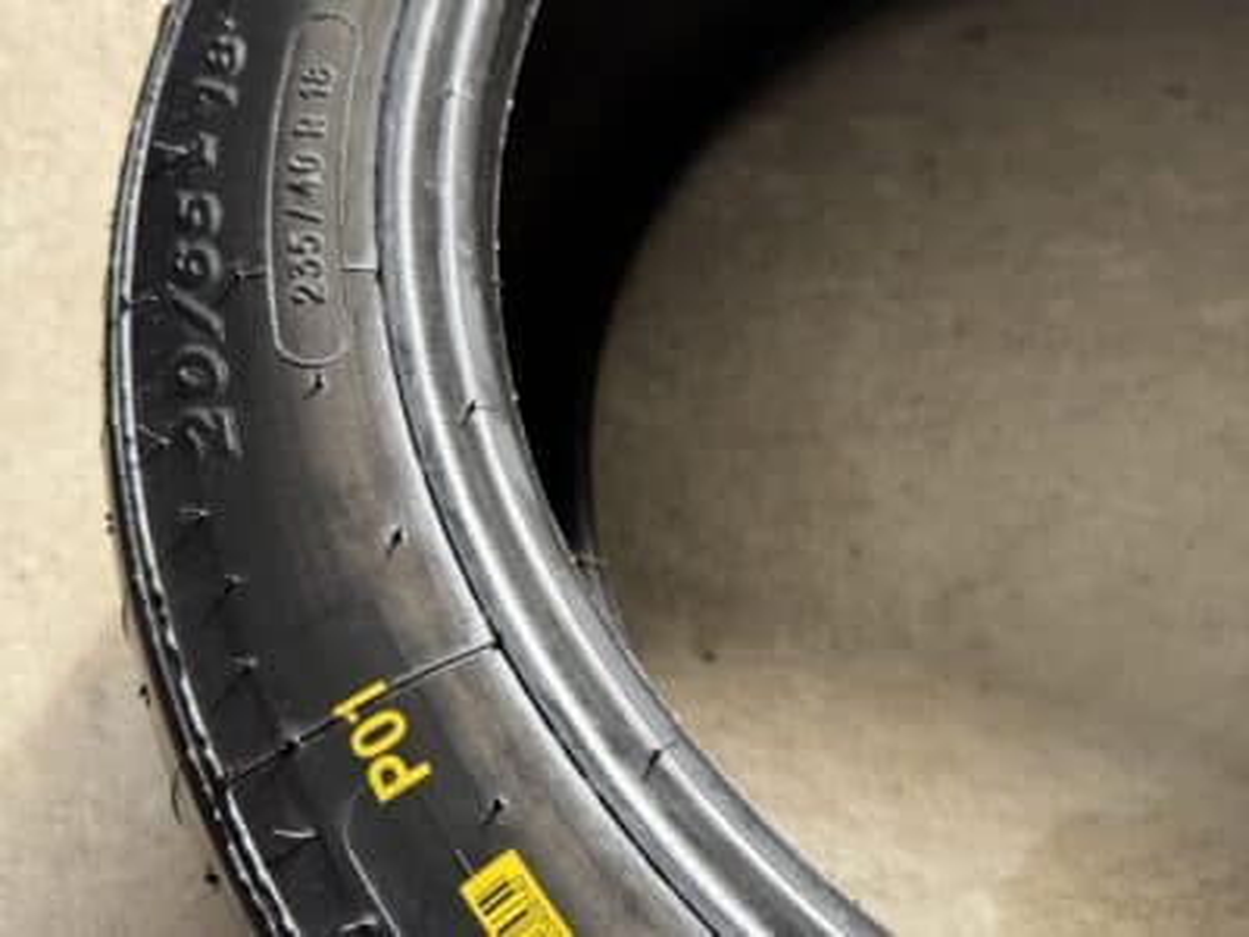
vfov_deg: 56.8
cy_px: 468
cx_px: 624
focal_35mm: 24
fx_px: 866
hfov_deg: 71.6
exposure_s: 1/121
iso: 125
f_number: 1.78
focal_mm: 6.76
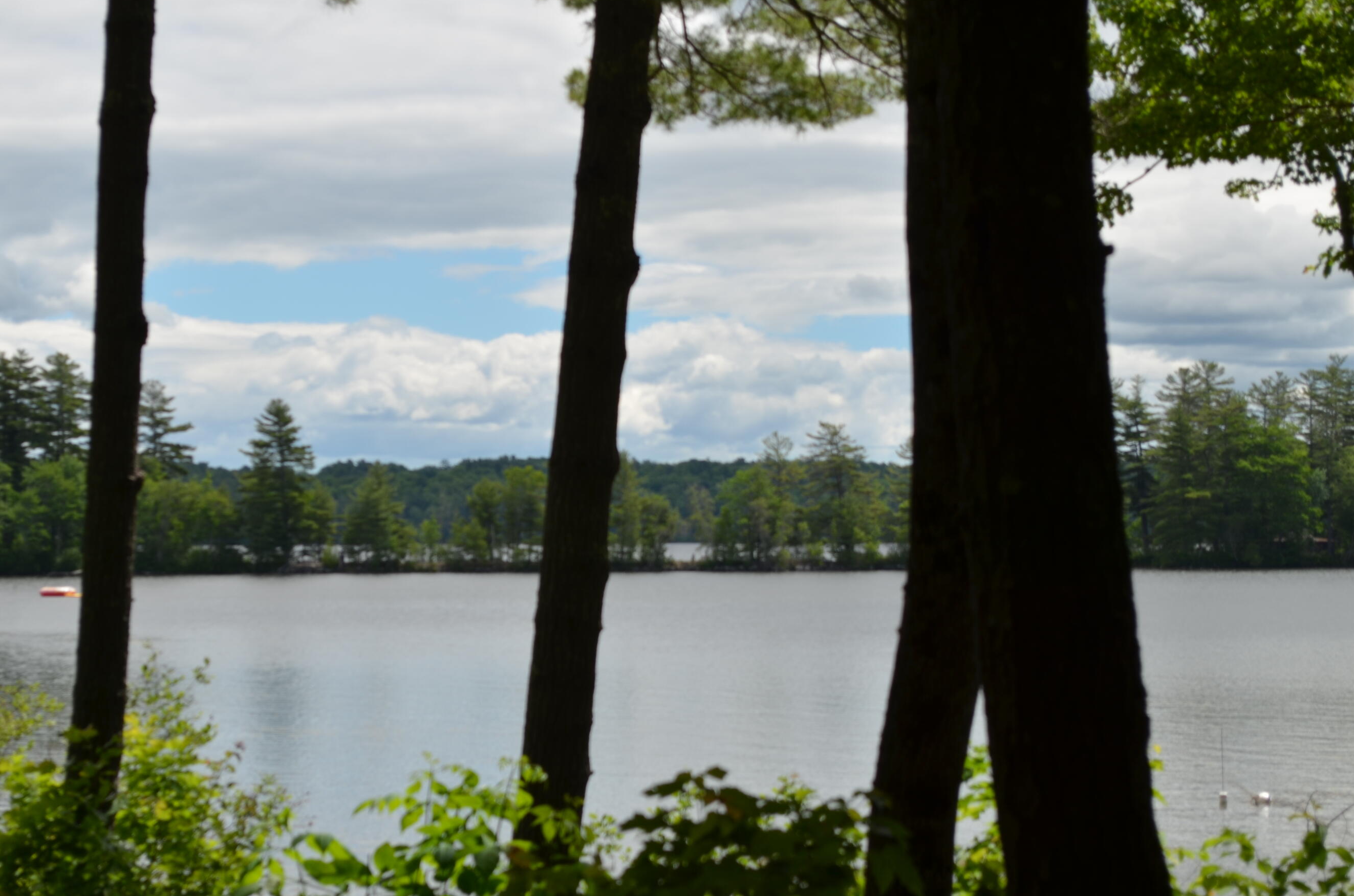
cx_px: 587
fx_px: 3512
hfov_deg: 21.8
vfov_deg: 14.6
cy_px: 489
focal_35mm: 94
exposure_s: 1/320
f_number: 9
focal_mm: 55
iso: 100
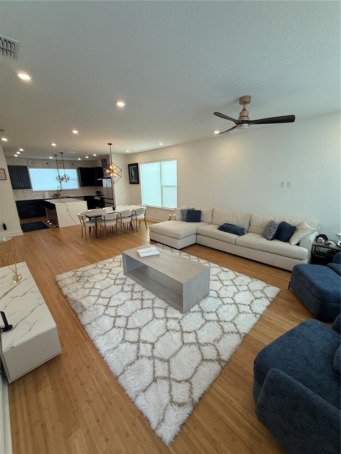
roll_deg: +0.7
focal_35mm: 14
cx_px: 170
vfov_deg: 102.1
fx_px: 184
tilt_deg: -13.6
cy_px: 227
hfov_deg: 85.7
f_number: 2.2
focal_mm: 2.22
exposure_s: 1/120
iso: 80
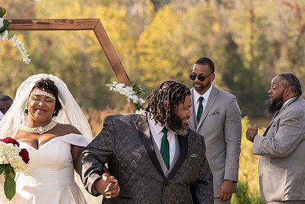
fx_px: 1594
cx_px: 114
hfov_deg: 10.9
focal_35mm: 188
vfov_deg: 7.3
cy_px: 149
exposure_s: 1/500
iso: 100
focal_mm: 123
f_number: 4
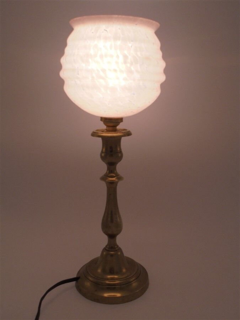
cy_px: 160
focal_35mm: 34
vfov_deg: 54.0
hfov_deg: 41.8
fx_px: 314
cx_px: 120
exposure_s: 1/125
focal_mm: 6.1
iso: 100
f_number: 4
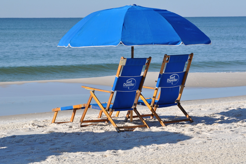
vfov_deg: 8.9
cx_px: 125
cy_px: 80
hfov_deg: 13.3
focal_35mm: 154
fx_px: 1052
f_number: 10
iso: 200
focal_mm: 100
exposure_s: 1/400
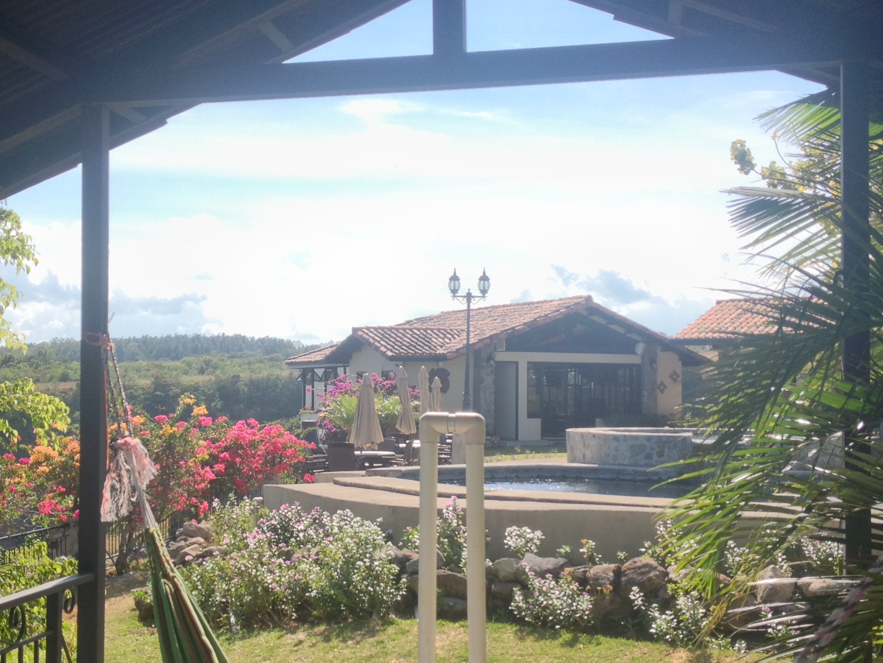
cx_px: 371
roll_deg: -0.2
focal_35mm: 59
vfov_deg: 24.8
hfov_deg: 32.6
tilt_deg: -1.6
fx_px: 1505
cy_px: 366
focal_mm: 4.28
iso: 50
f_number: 2.4
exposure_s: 1/502
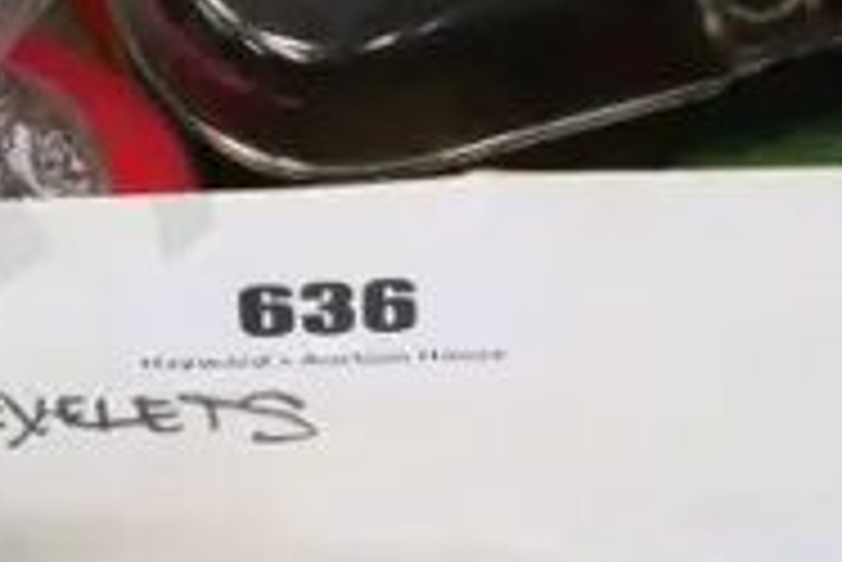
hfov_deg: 12.0
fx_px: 4002
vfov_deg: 7.9
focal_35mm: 171
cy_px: -193
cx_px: 437
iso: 6400
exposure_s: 1/125
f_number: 5.6
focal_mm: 15
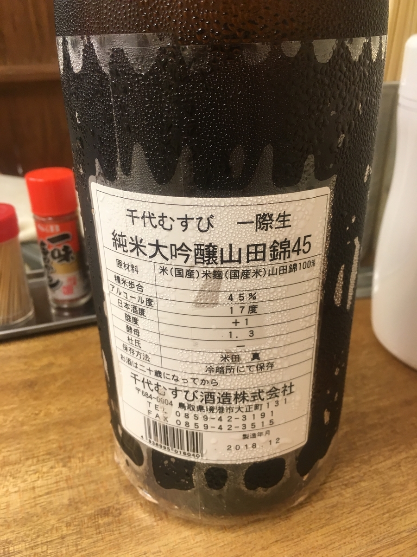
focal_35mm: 29
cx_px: 208
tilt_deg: -27.1
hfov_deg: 48.2
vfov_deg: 61.7
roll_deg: +0.9
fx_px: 466
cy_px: 278
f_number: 2.2
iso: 64
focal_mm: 4.15
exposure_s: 1/33
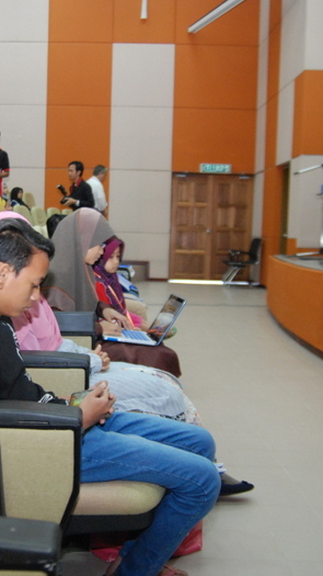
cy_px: 287
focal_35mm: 41
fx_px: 622
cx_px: 70
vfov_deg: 49.6
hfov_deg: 28.6
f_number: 3.2
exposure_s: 1/125
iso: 1250
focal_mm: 17
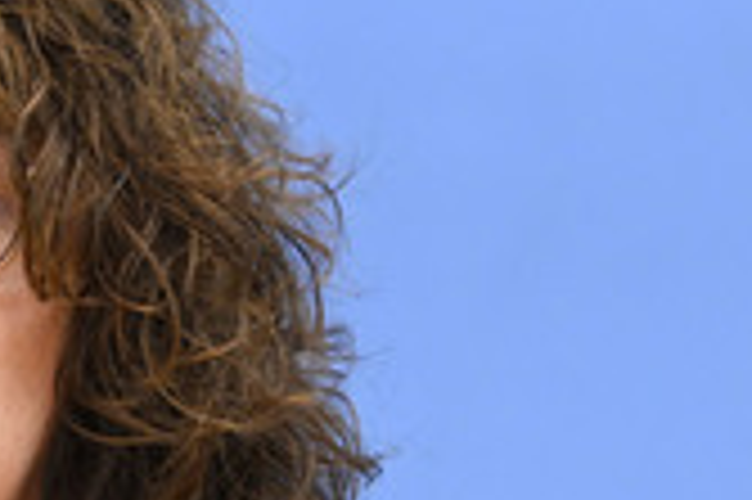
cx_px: -101
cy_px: 396
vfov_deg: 3.8
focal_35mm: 364
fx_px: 7596
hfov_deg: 5.6
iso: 3200
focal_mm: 135
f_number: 5
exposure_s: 1/640
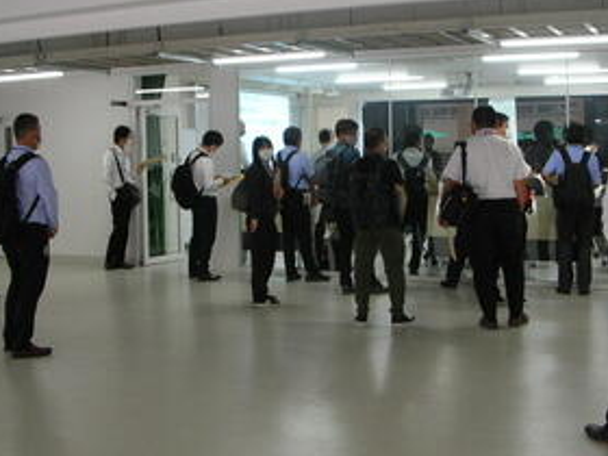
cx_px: 350
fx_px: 878
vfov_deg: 29.1
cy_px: 193
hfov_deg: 38.1
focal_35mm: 50
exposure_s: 1/15.6
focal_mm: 5.8
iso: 50
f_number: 2.8
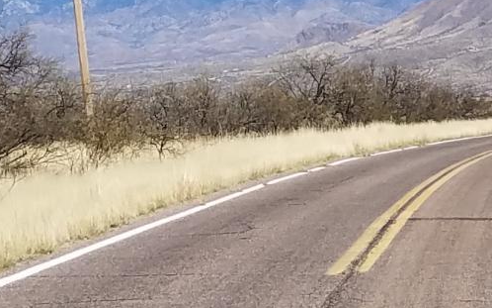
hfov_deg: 12.4
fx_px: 2225
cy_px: -49
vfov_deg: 7.8
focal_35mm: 166
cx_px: 543
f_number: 1.7
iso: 50
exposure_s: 1/4976
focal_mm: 4.2
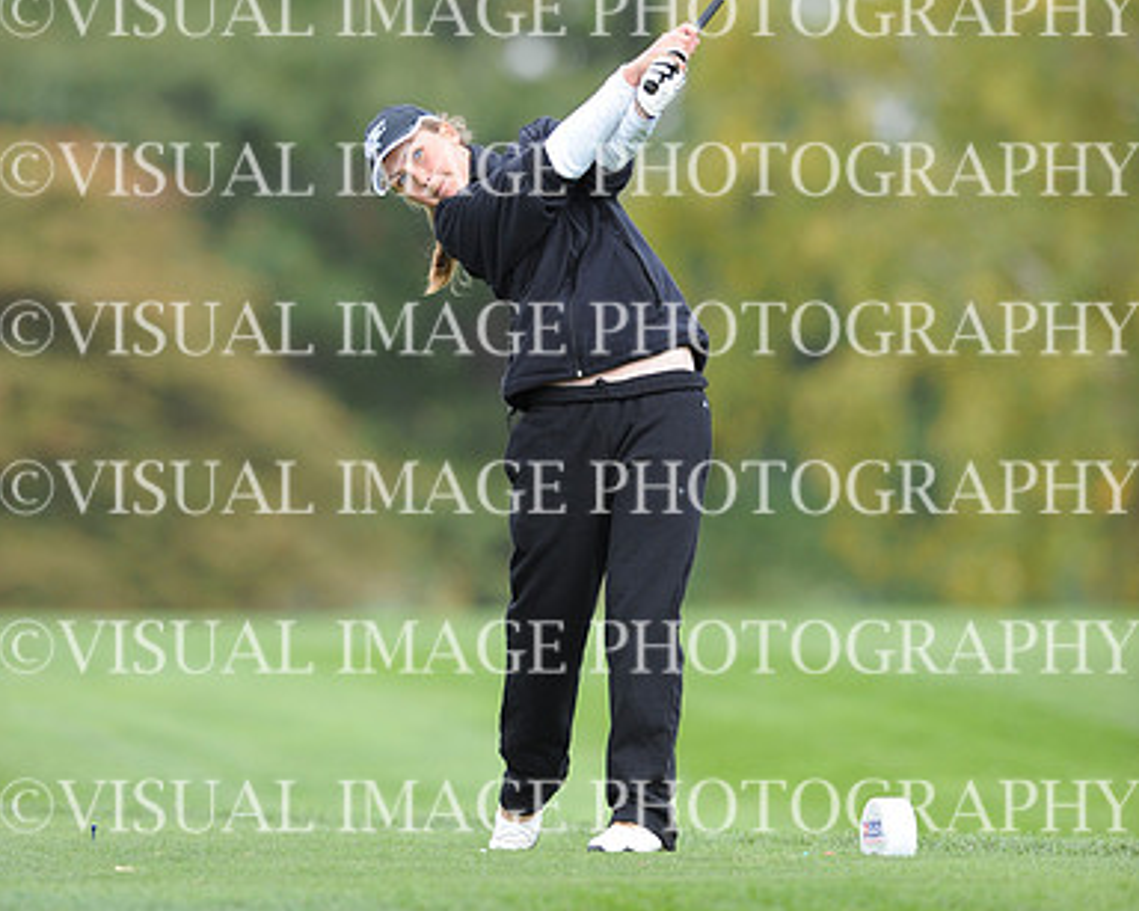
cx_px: 570
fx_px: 19109
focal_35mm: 567
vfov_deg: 2.7
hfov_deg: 3.4
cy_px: 407
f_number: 4
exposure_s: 1/2000
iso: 800
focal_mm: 400
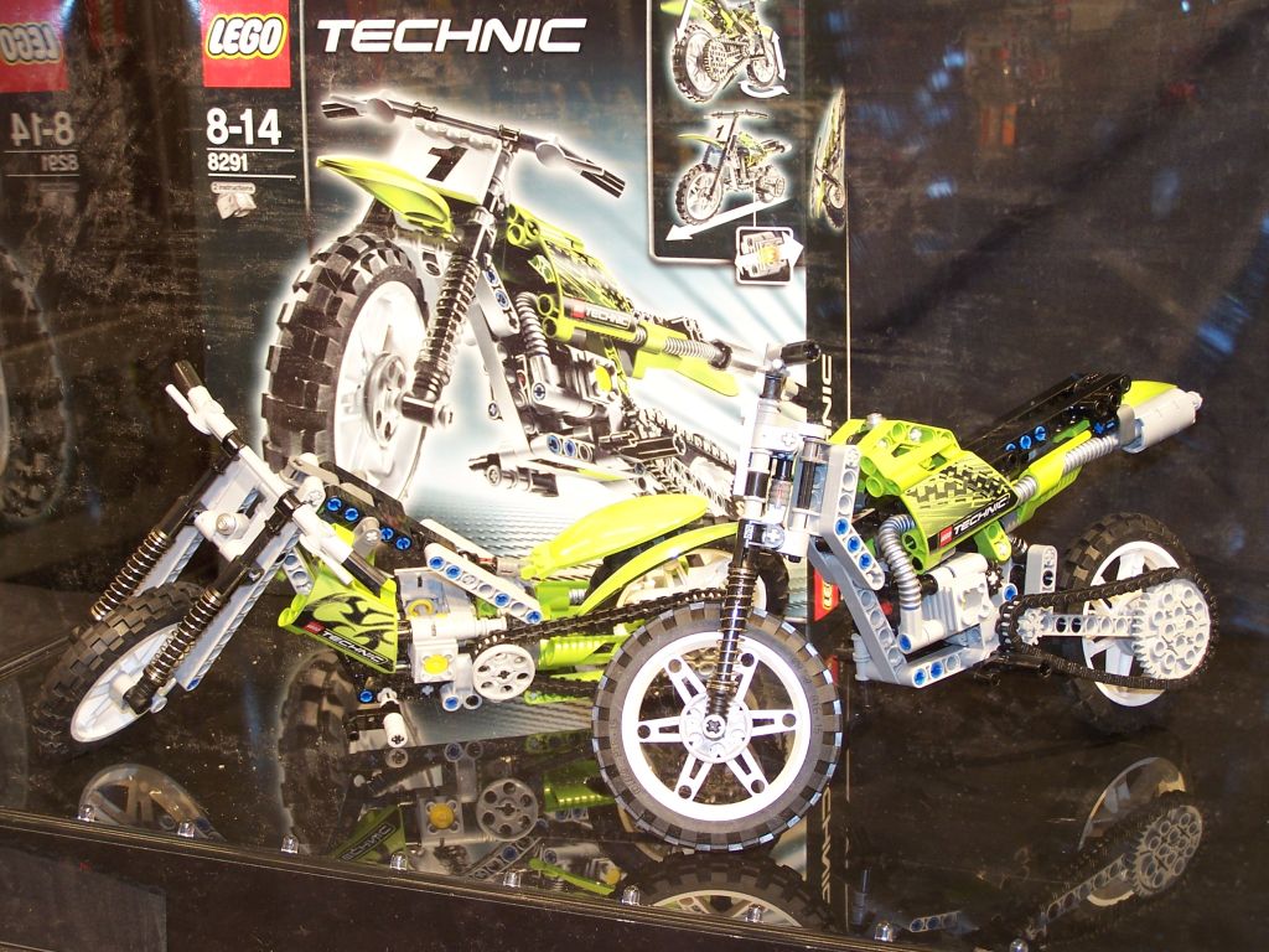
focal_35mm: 67
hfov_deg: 29.0
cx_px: 634
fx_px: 2456
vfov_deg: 21.9
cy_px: 476
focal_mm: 11.1
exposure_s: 1/4
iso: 80
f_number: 3.2
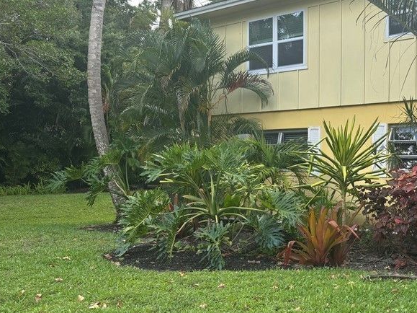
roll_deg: -1.2
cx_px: 365
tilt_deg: +2.6
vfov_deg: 31.5
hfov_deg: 38.7
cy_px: 138
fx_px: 554
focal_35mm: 46
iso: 50
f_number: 1.6
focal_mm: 5.96
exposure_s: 1/844
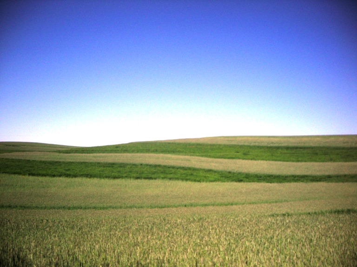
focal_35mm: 35
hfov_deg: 52.6
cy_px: 134
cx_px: 178
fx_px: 361
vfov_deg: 40.7
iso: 50
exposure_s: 1/839
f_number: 5.7
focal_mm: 5.7
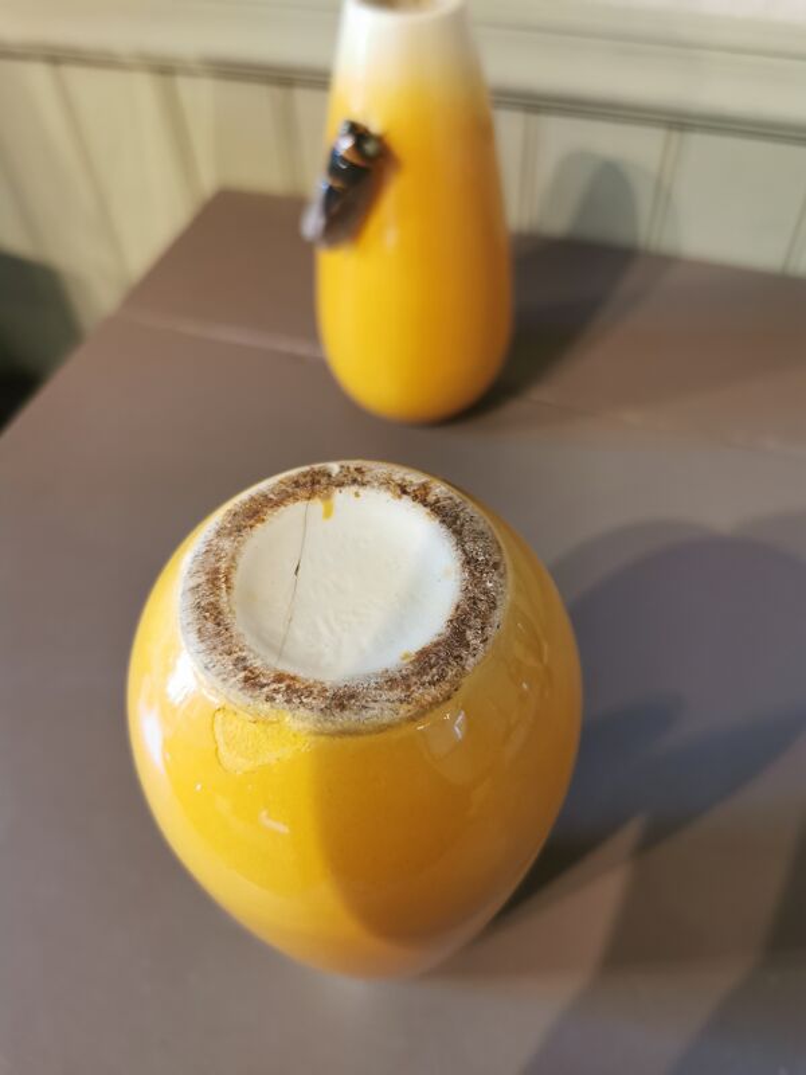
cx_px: 403
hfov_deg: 51.4
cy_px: 538
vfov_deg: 65.3
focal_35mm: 27
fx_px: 838
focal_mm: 5.56
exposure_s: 1/50
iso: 250
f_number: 1.6
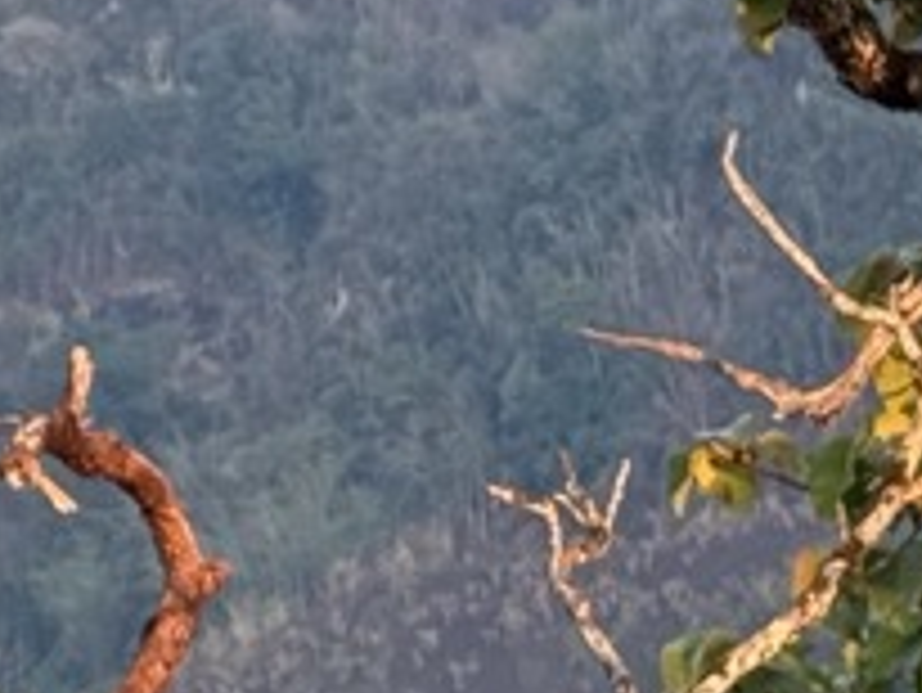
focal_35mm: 300
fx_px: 7995
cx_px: -1097
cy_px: 0
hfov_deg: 6.4
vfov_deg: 5.0
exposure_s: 1/364
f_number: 1.78
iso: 64
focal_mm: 6.76
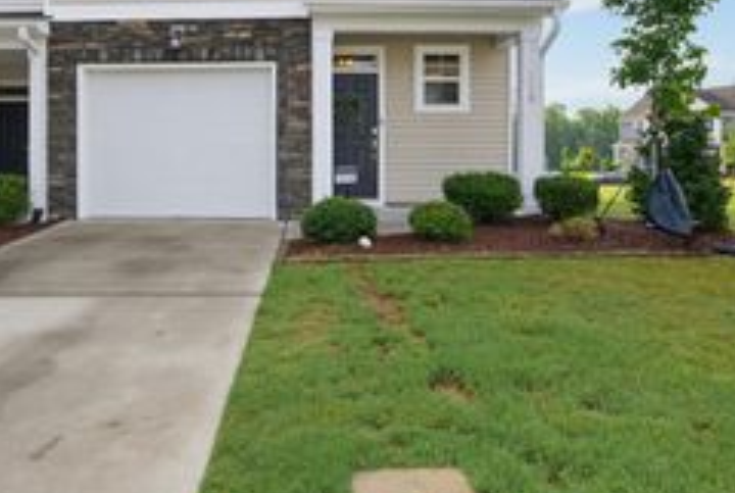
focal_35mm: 25
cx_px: 309
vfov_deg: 49.4
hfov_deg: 70.9
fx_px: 511
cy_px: 121
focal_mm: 12
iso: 80
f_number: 7.1
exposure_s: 1/30
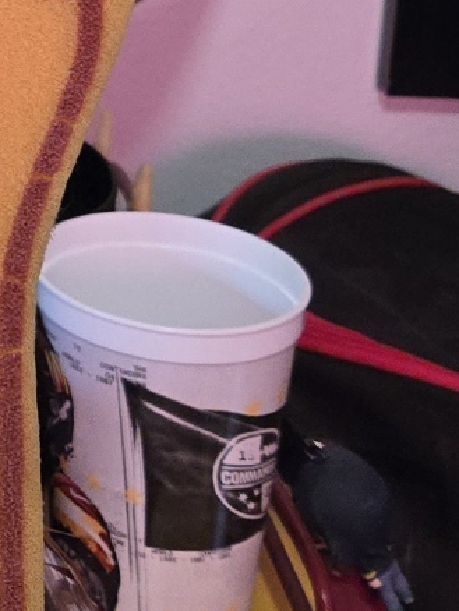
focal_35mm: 126
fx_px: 2225
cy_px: -257
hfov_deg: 10.5
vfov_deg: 14.7
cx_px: -552
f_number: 1.8
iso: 1000
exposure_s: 1/120
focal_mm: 5.4
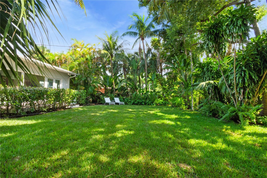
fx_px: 111
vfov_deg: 77.3
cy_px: 89
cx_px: 134
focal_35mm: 15
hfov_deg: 100.4
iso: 320
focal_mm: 10
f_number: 22
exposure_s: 1/10
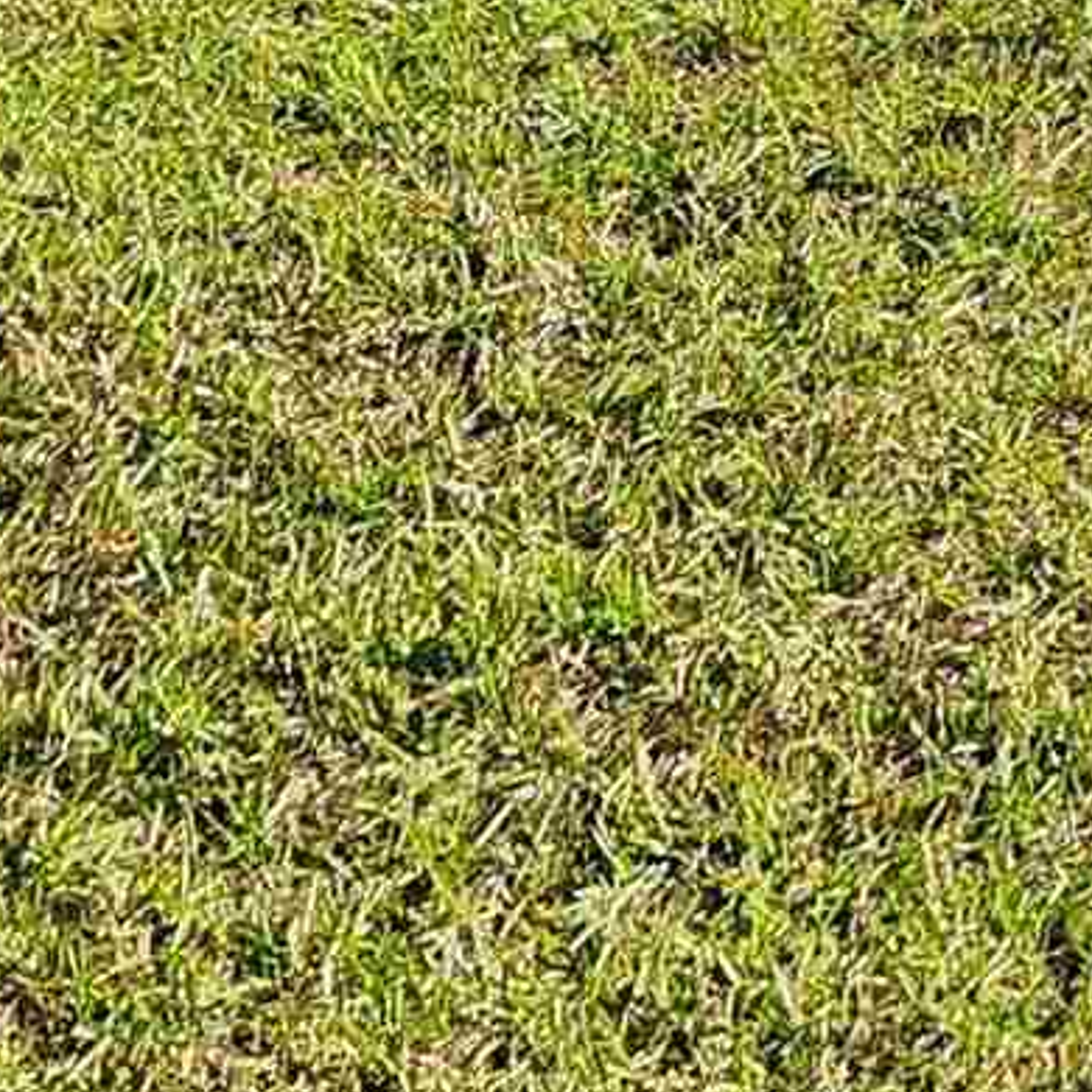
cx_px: 1884
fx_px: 5710
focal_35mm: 160
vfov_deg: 9.3
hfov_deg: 10.4
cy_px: -1845
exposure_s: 1/1195
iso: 20
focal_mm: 5.4
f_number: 1.8
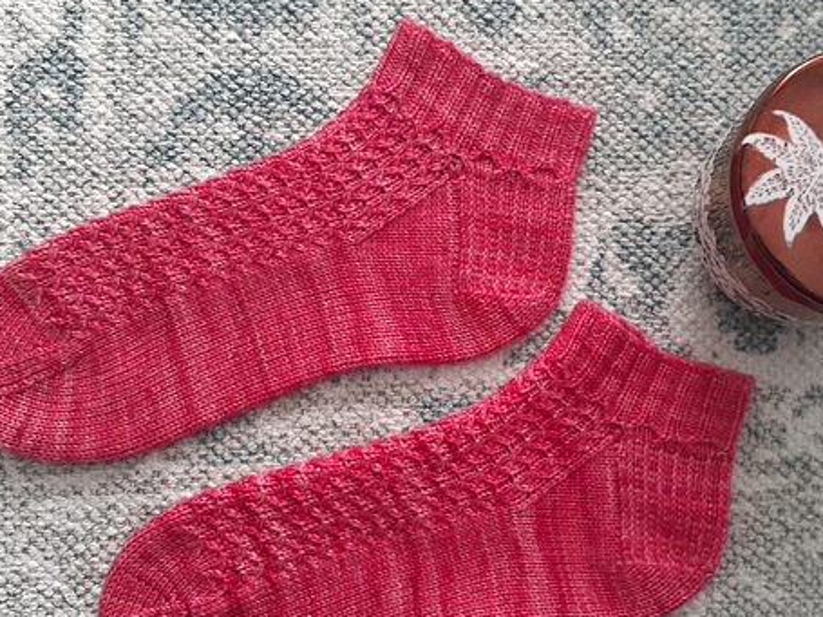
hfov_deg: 48.8
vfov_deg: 37.6
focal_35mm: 38
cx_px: 483
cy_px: 360
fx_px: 903
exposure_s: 1/50
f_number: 1.9
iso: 50
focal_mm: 3.6
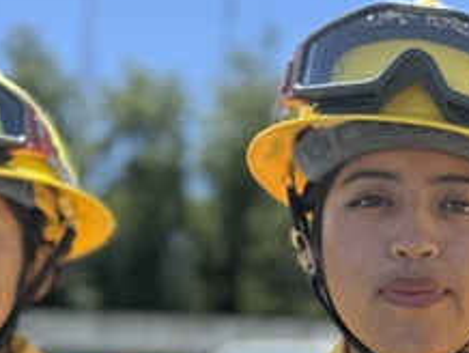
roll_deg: -0.6
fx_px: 1343
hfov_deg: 19.0
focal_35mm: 99
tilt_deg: +1.4
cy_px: 451
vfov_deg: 14.4
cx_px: 521
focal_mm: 6.76
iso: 80
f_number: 1.78
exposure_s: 1/2041
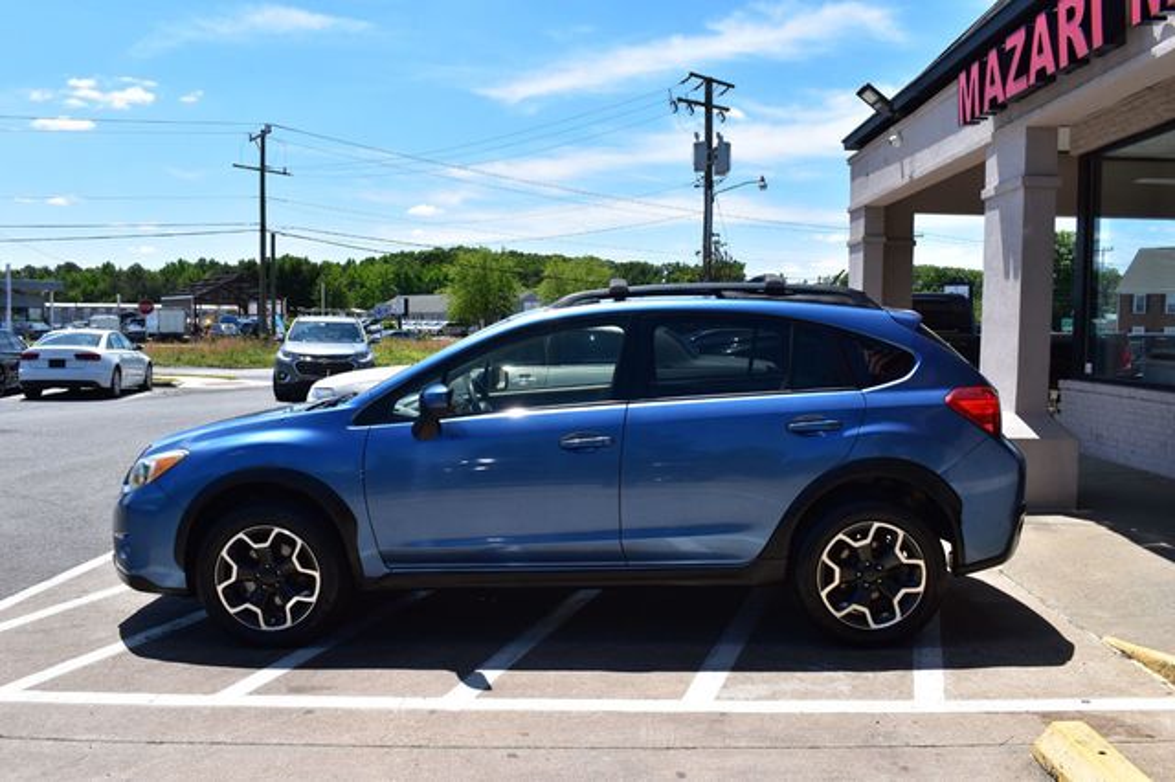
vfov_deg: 43.6
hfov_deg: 62.0
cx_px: 588
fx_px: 979
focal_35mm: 30
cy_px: 391
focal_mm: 20
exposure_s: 1/500
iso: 360
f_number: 11
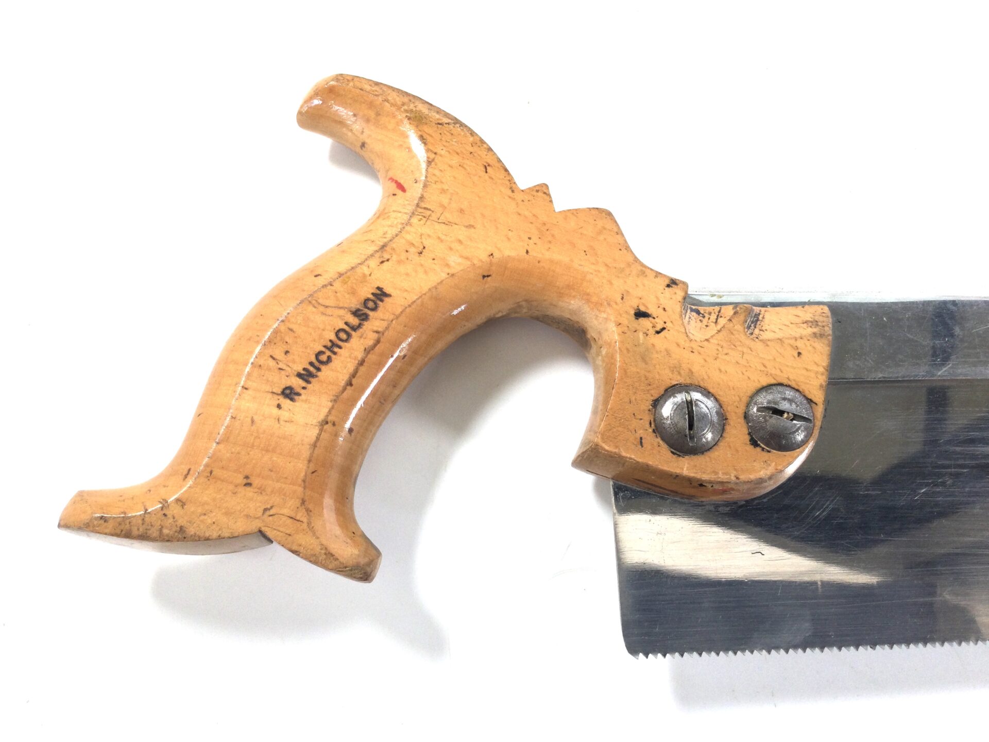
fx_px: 886
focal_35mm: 31
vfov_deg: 45.4
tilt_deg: -81.0
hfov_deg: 58.4
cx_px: 494
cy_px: 371
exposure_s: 1/100
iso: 40
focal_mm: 3.3
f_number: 2.4
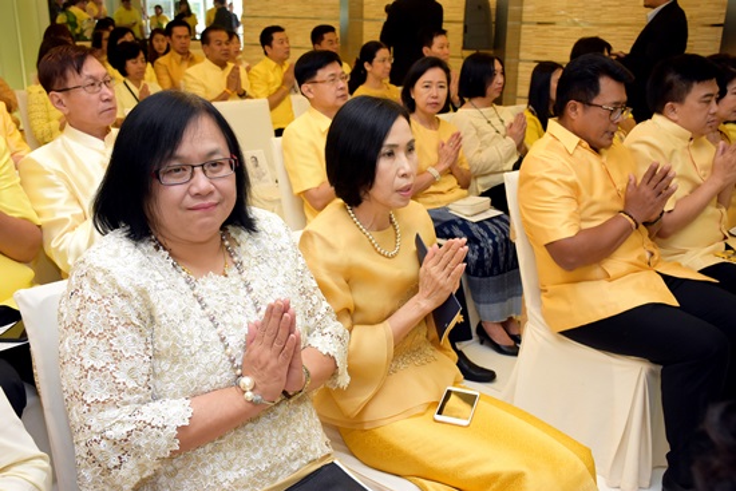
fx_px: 797
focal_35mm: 39
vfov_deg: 34.2
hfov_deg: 49.5
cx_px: 368
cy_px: 246
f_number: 5.6
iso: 2000
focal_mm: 26
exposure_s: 1/125
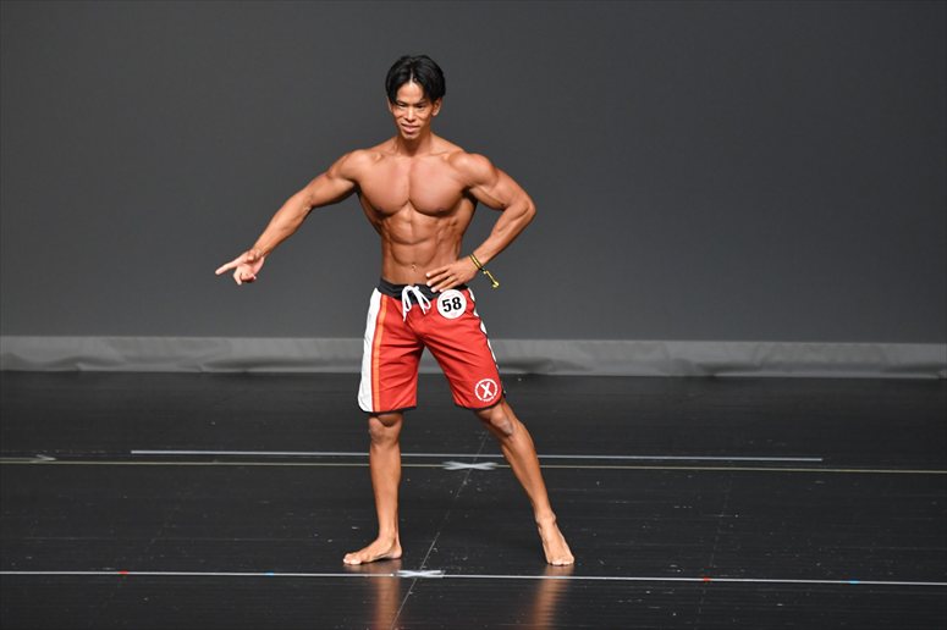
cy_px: 315
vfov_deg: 4.4
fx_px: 8282
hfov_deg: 6.5
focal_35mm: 315
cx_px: 474
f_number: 5.6
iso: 2500
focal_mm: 210
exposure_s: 1/400
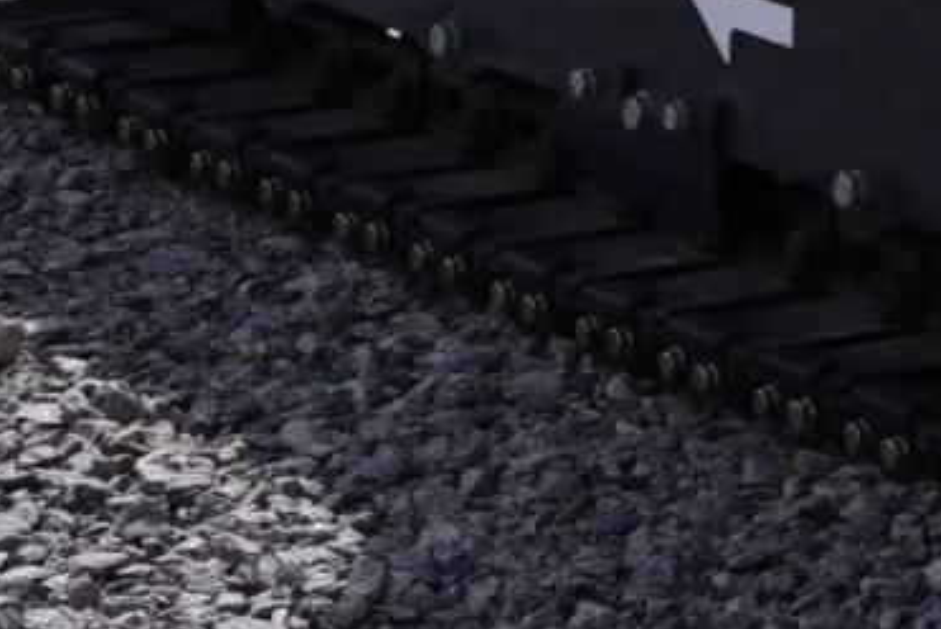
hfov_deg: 7.5
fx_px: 7037
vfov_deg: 4.9
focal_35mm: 269
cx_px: 1489
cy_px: -1009
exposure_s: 1/1000
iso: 100
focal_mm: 26
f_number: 4
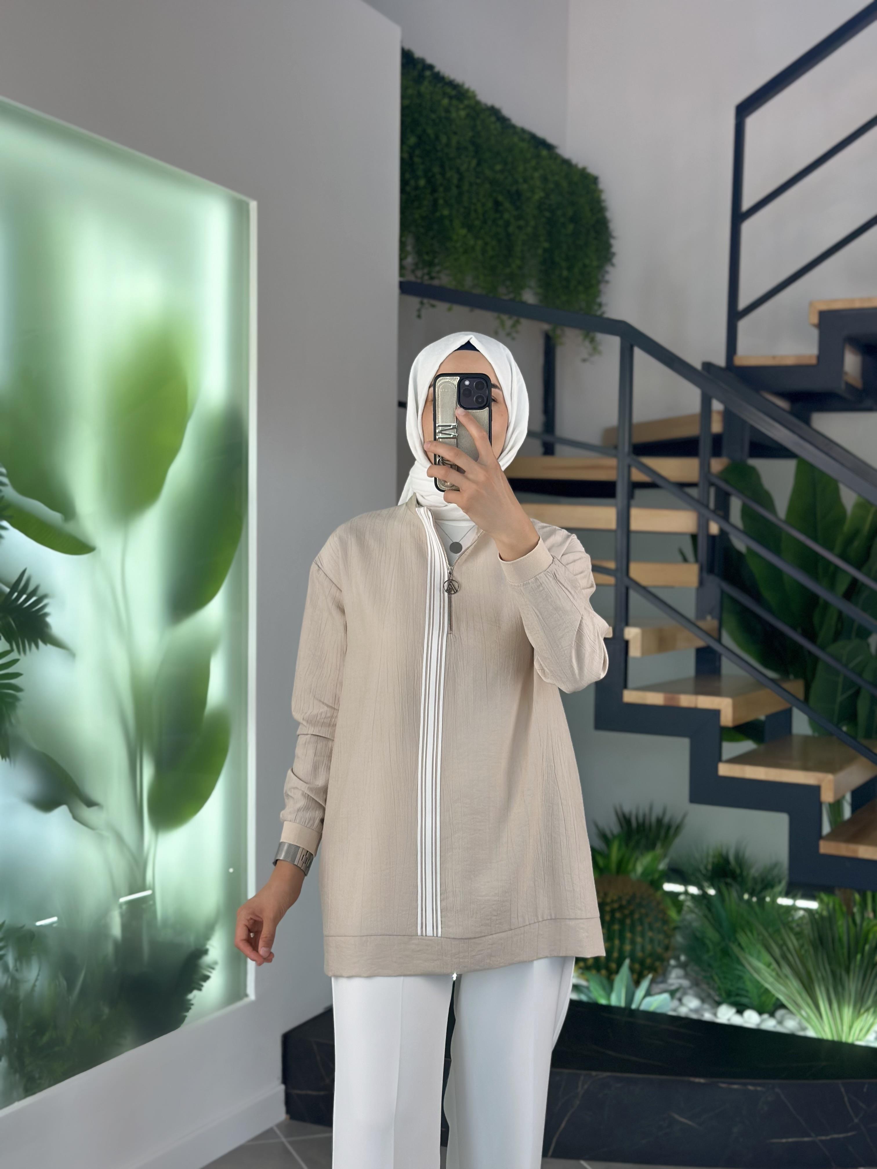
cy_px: 584
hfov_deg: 30.3
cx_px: 438
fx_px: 1621
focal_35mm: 48
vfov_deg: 39.7
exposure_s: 1/373
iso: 80
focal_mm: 6.86
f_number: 1.78
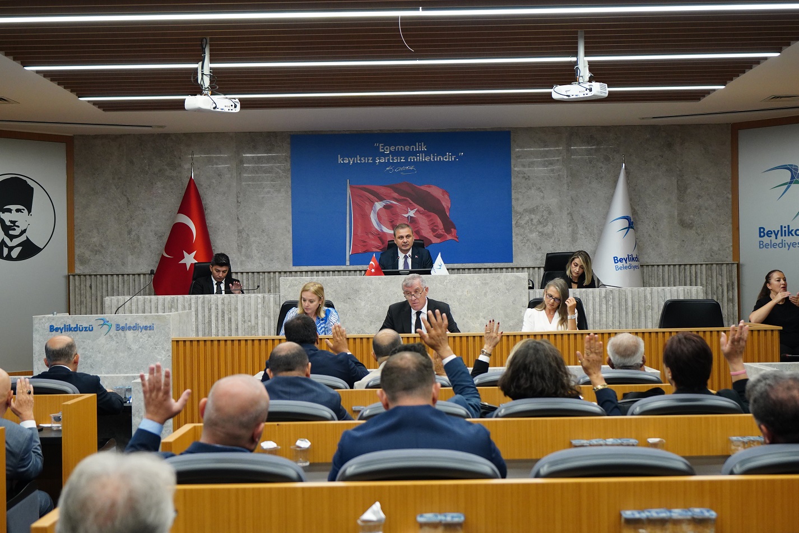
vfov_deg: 29.3
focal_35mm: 46
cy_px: 266
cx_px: 400
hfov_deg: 42.7
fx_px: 1021
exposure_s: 1/250
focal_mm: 31
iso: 1600
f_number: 2.8
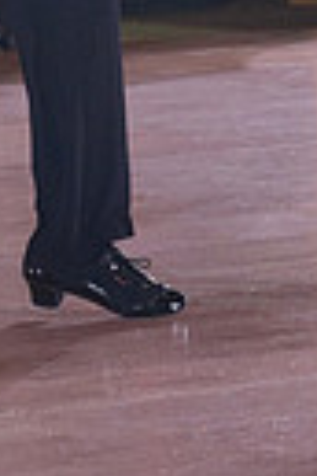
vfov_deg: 5.3
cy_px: -262
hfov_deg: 3.6
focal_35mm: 383
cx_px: 241
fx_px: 5058
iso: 1250
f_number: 4
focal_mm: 85
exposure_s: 1/400
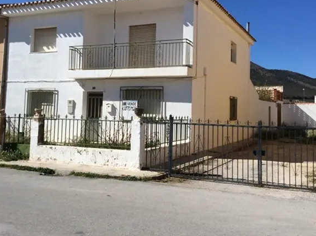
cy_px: 87
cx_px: 152
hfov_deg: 45.8
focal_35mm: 41
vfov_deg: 34.8
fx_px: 374
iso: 32
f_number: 2.4
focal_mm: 3.3
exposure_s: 1/2865
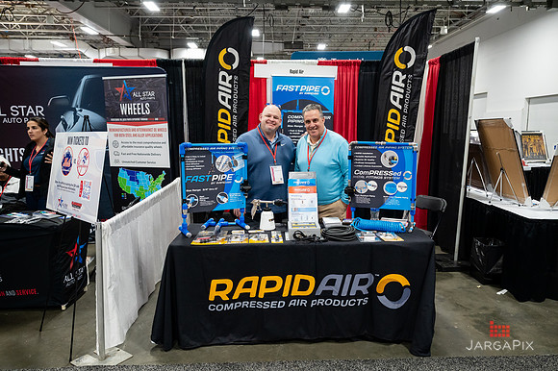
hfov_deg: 70.4
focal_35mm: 26
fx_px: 395
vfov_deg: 50.3
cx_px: 291
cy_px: 187
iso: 3200
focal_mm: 24
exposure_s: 1/200
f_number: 3.2
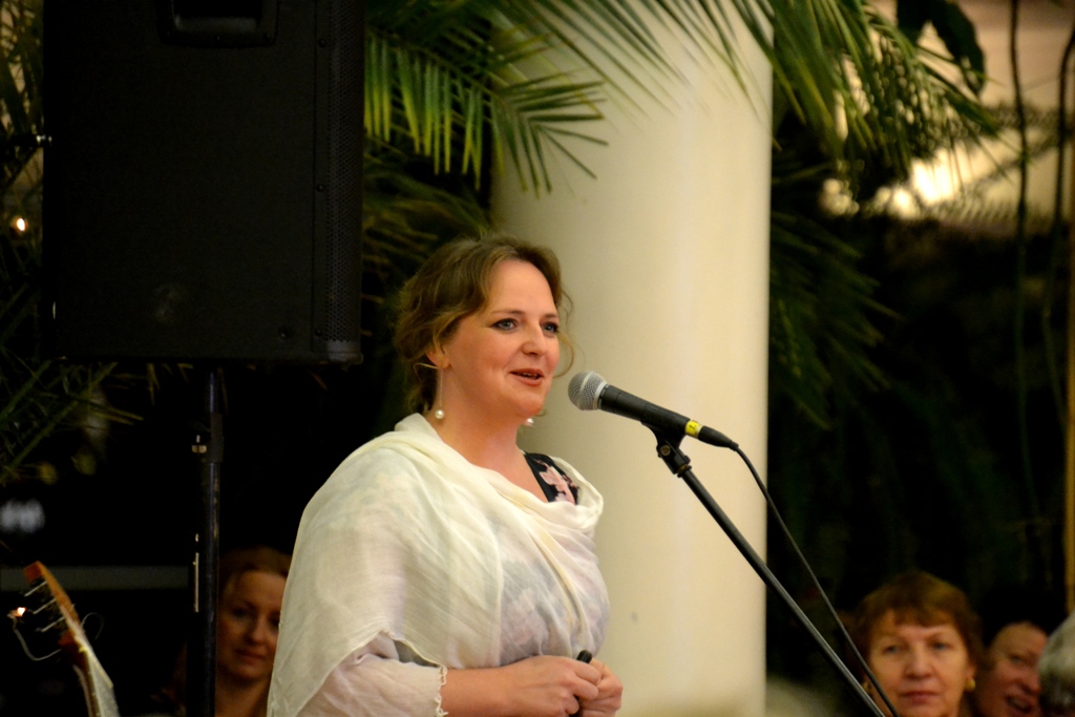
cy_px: 358
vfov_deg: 4.6
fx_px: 8959
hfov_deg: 6.9
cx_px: 538
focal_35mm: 300
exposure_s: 1/50
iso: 3200
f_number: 5.6
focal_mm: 200
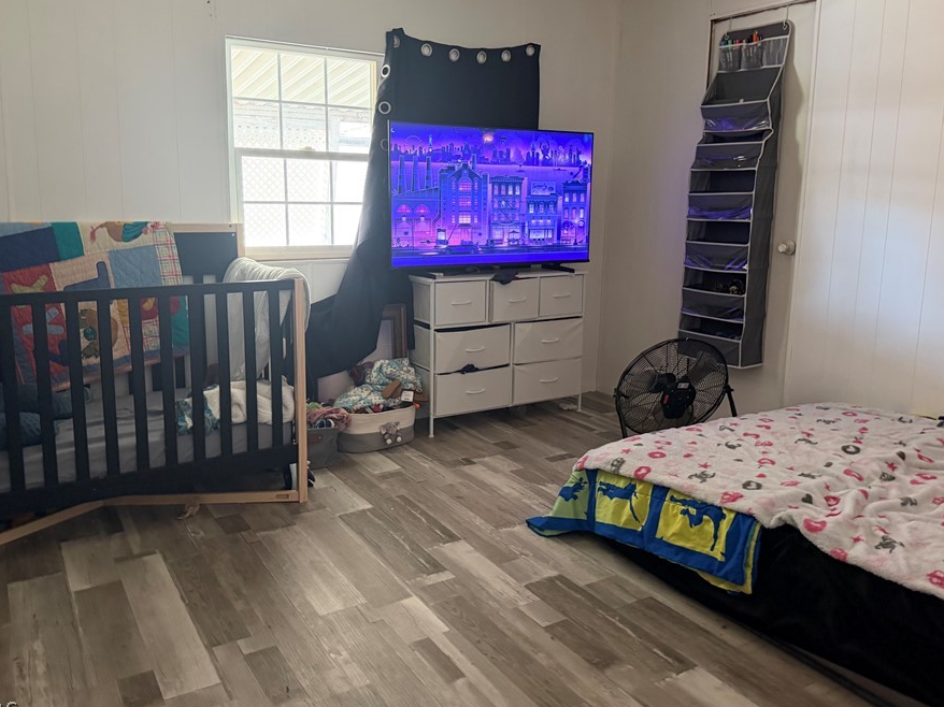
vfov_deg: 49.6
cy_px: 316
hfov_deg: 63.4
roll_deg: -0.2
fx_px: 763
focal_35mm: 28
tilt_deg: -9.2
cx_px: 452
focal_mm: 6.76
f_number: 1.78
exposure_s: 1/60
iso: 500
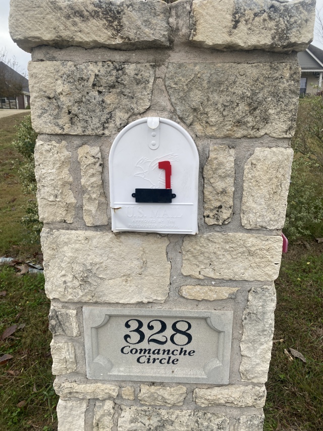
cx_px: 162
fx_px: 323
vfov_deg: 67.3
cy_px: 216
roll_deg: -0.2
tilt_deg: -13.6
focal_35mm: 26
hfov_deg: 53.1
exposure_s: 1/306
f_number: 1.8
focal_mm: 4.25
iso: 32
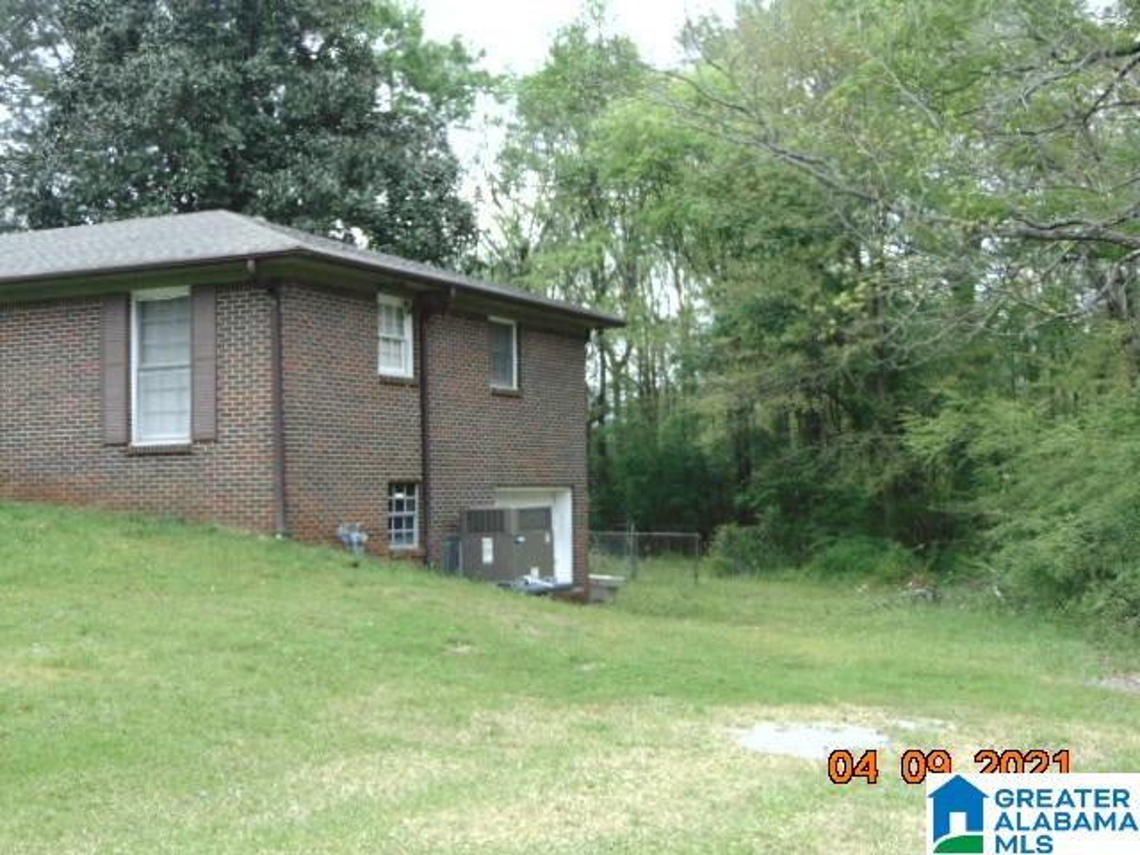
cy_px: 428
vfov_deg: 29.1
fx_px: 1647
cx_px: 570
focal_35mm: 50
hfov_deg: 38.2
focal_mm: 9
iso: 80
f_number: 3.5
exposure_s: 1/125
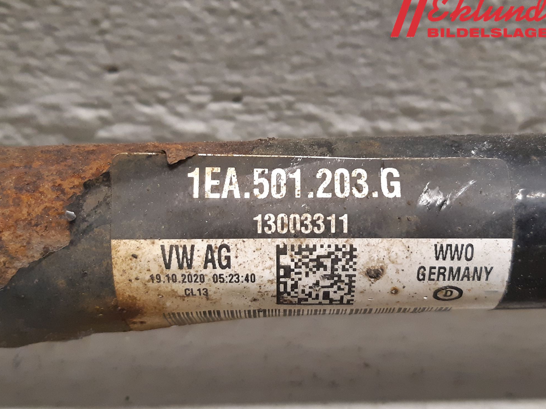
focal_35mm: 27
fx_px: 426
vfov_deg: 51.4
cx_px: 277
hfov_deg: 65.3
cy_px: 203
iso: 250
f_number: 1.7
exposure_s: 1/50
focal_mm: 3.93
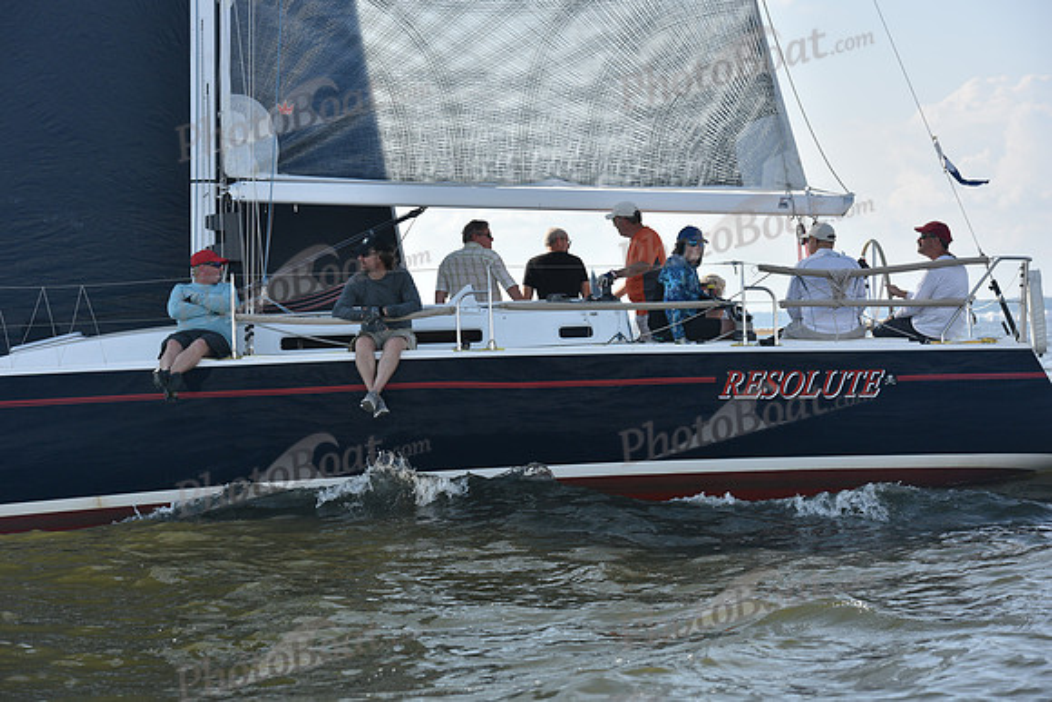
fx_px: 3215
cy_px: 351
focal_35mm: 110
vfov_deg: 12.5
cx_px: 526
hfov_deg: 18.6
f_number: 6.3
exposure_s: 1/1000
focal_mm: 110
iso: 250
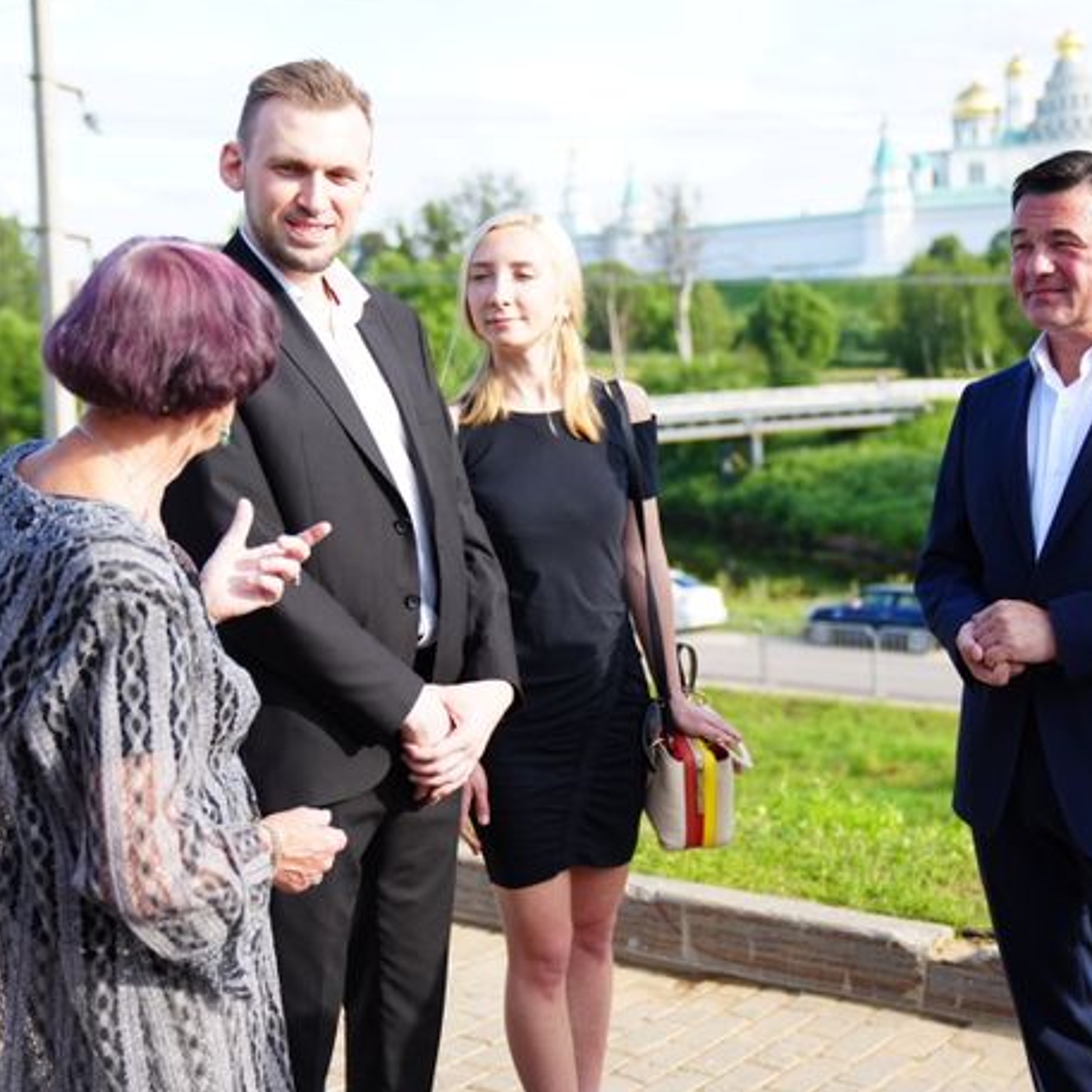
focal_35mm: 48
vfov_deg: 35.4
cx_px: 658
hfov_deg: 35.2
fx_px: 1713
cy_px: 542
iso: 500
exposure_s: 1/2000
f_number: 2.8
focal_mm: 37
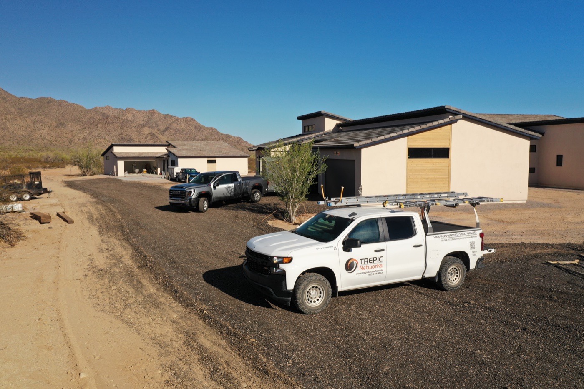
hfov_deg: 65.5
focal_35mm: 28
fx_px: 454
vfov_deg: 46.4
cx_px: 292
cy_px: 194
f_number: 8
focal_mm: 10.26
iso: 100
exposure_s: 1/50
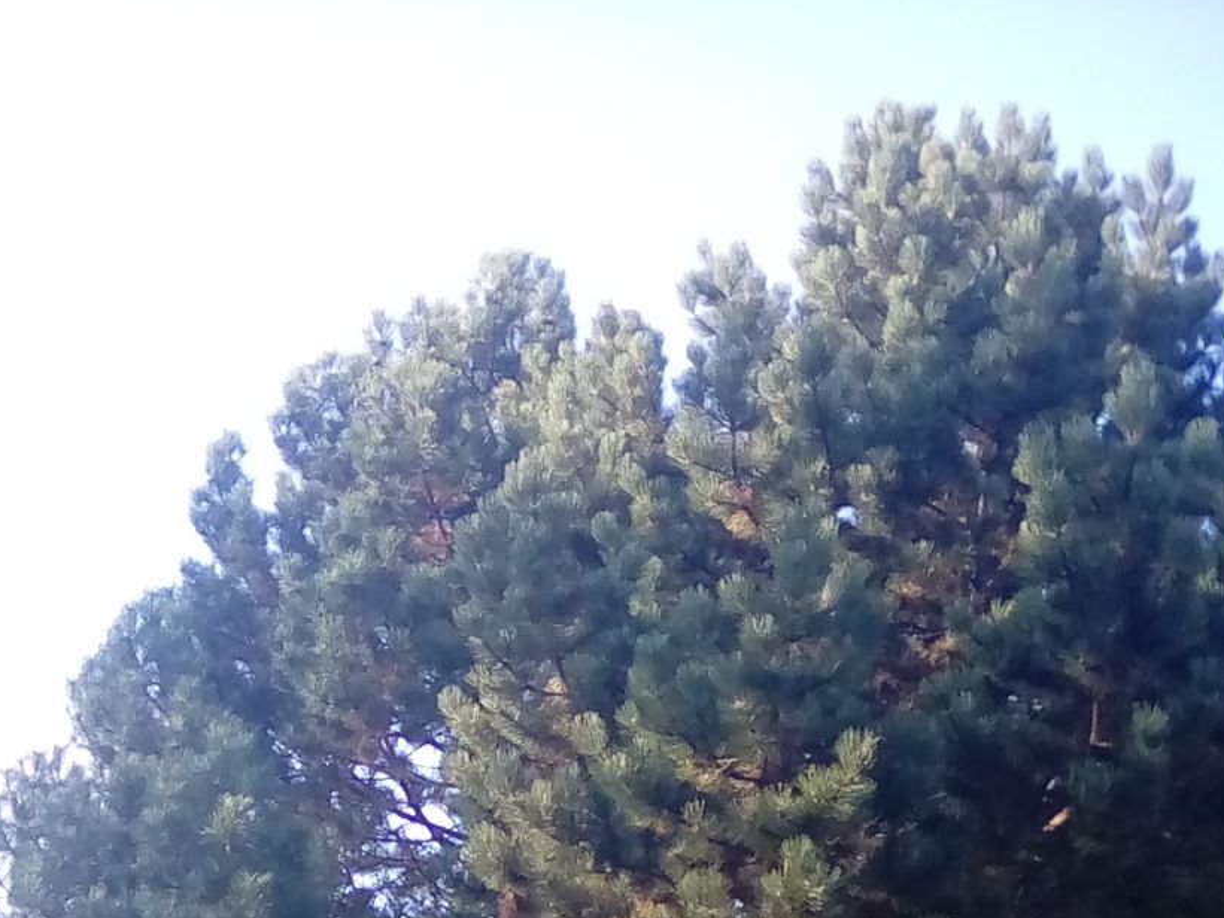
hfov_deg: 33.6
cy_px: 663
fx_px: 2016
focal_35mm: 57
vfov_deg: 25.4
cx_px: 470
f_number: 2.8
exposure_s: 1/99.9
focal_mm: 3.1
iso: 63
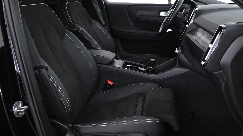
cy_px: 64
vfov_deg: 32.8
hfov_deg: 55.3
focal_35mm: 36
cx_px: 121
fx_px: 232
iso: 2500
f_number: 3.5
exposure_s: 1/30
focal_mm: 18
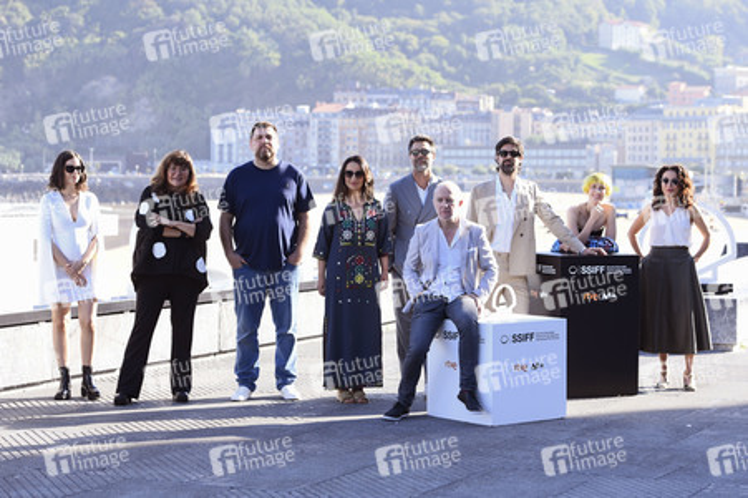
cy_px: 249
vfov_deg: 17.0
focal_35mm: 80
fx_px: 1661
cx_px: 374
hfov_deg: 25.4
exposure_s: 1/1000
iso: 640
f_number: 5
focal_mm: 80
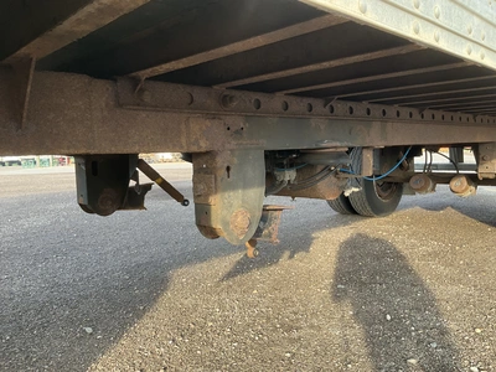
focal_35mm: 29
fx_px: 416
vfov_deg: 48.2
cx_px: 248
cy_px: 186
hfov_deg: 61.7
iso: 32
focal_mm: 3
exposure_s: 1/122
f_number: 1.8
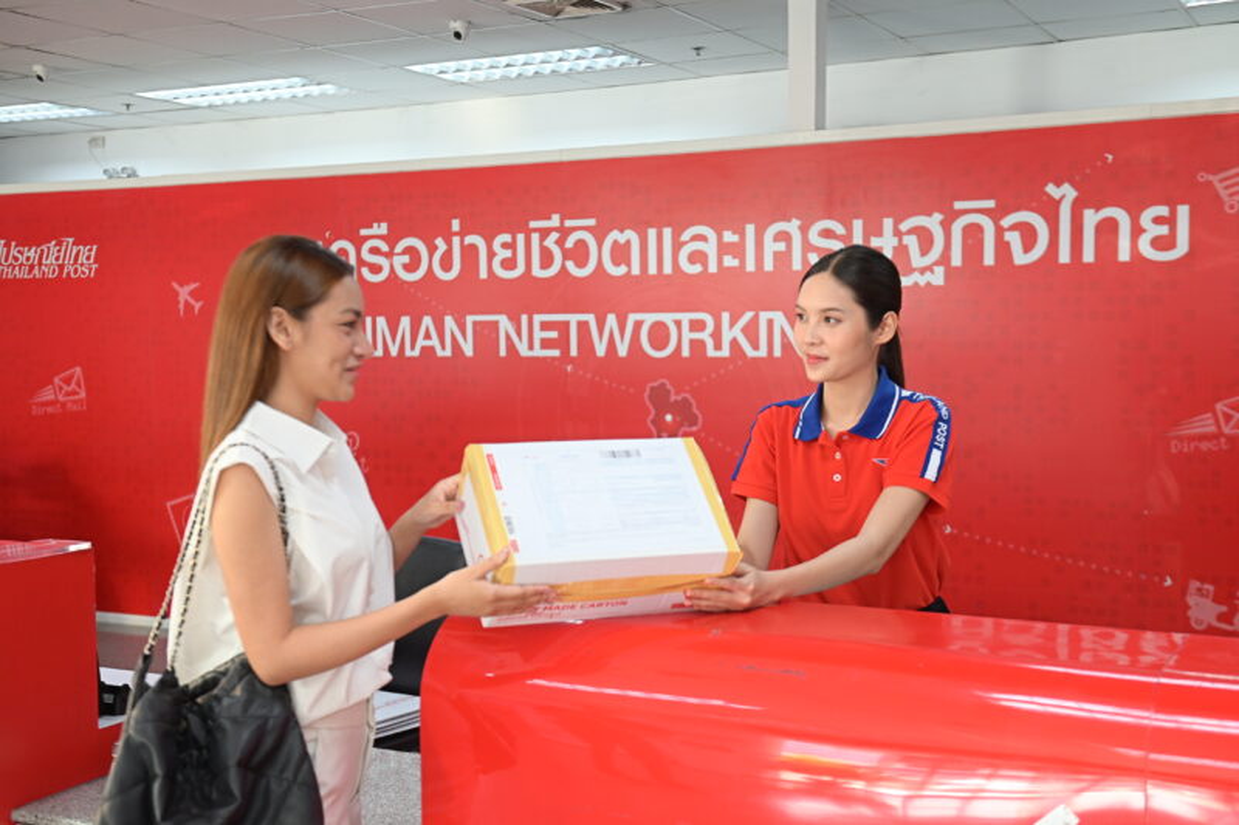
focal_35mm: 45
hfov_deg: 43.6
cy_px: 412
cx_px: 620
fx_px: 1548
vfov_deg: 29.9
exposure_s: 1/320
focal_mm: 45
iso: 1250
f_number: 4
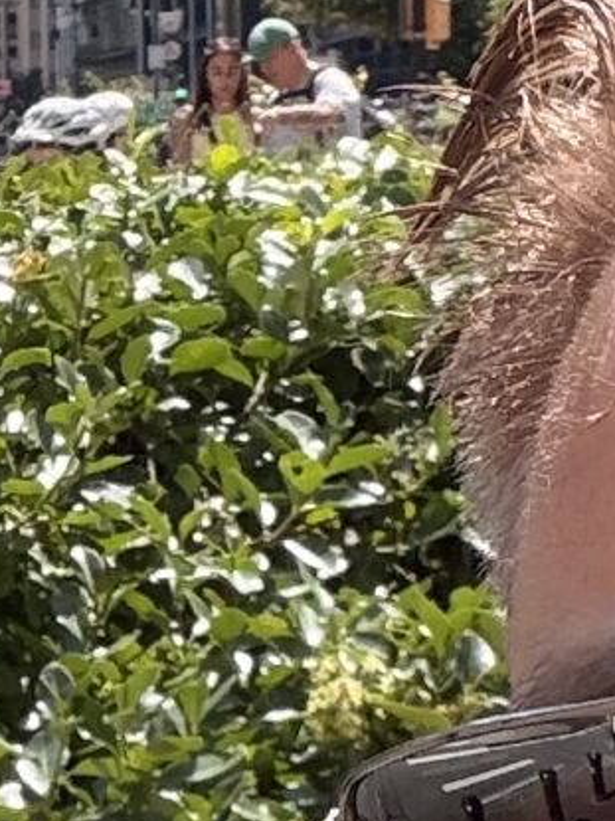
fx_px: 4385
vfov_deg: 10.7
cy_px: 358
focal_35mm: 185
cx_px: 49
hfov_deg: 8.0
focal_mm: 2.71
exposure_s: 1/782
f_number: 1.9
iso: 40
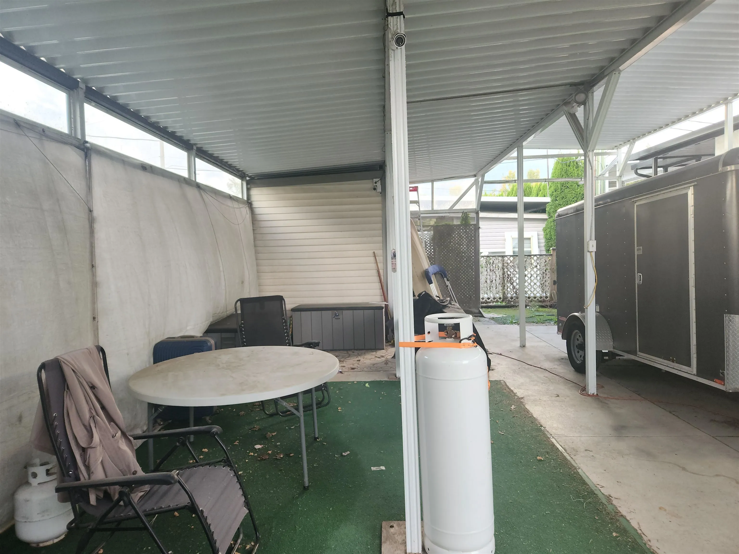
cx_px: 370
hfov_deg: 73.9
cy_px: 277
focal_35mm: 23
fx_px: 491
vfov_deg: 58.9
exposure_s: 1/60
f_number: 1.8
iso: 64
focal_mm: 5.4
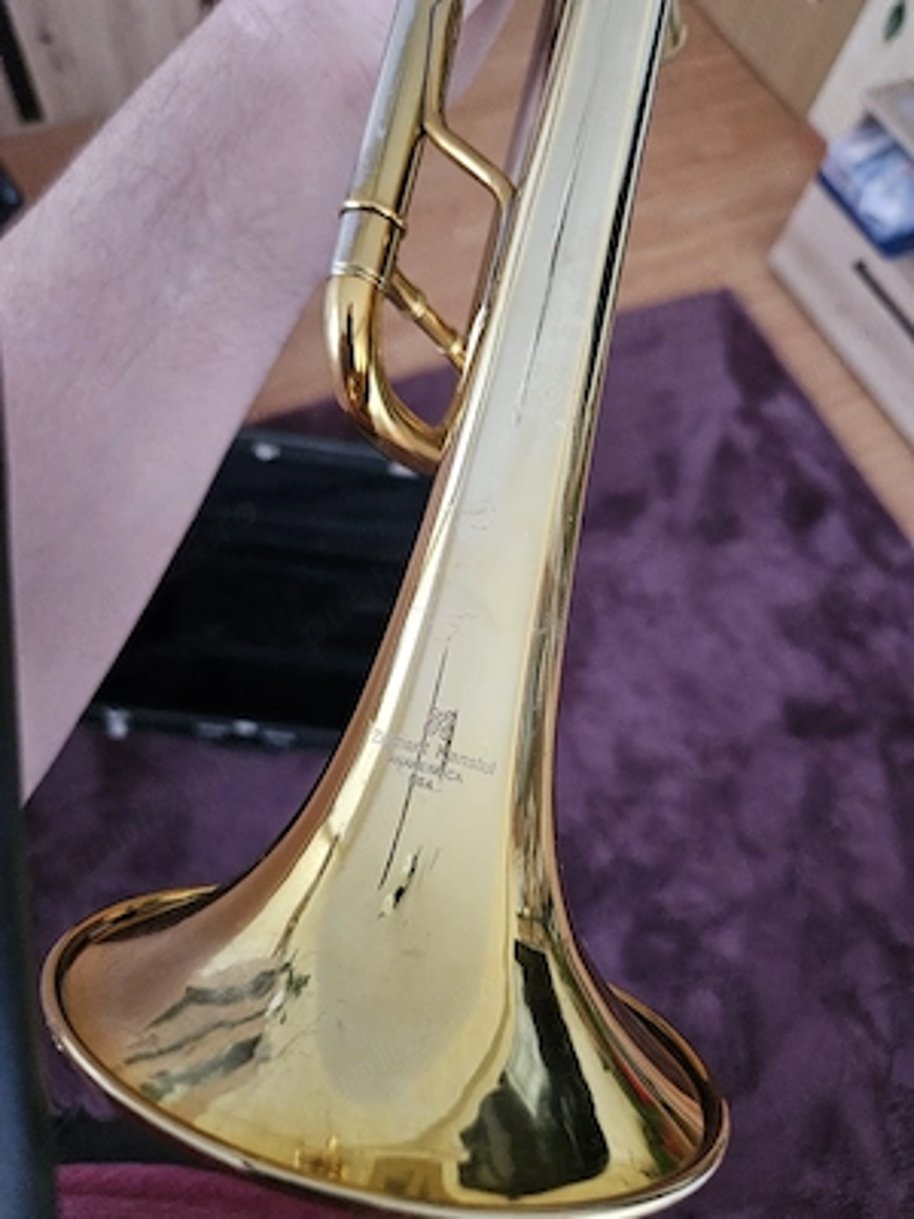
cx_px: 457
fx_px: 810
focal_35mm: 23
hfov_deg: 58.9
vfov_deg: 73.9
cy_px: 610
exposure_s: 1/50.3
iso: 800
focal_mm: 5.4
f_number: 1.8
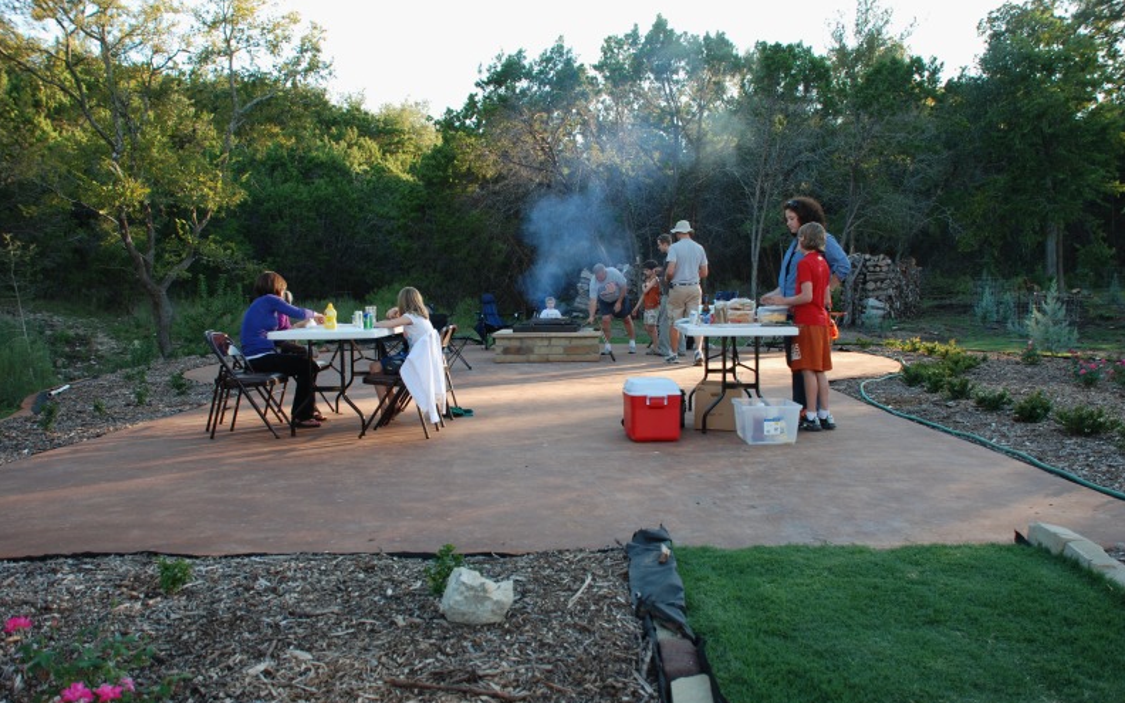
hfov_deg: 56.7
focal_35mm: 34
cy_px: 353
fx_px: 1042
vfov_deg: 37.3
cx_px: 560
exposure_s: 1/80
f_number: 4.5
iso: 100
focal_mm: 22
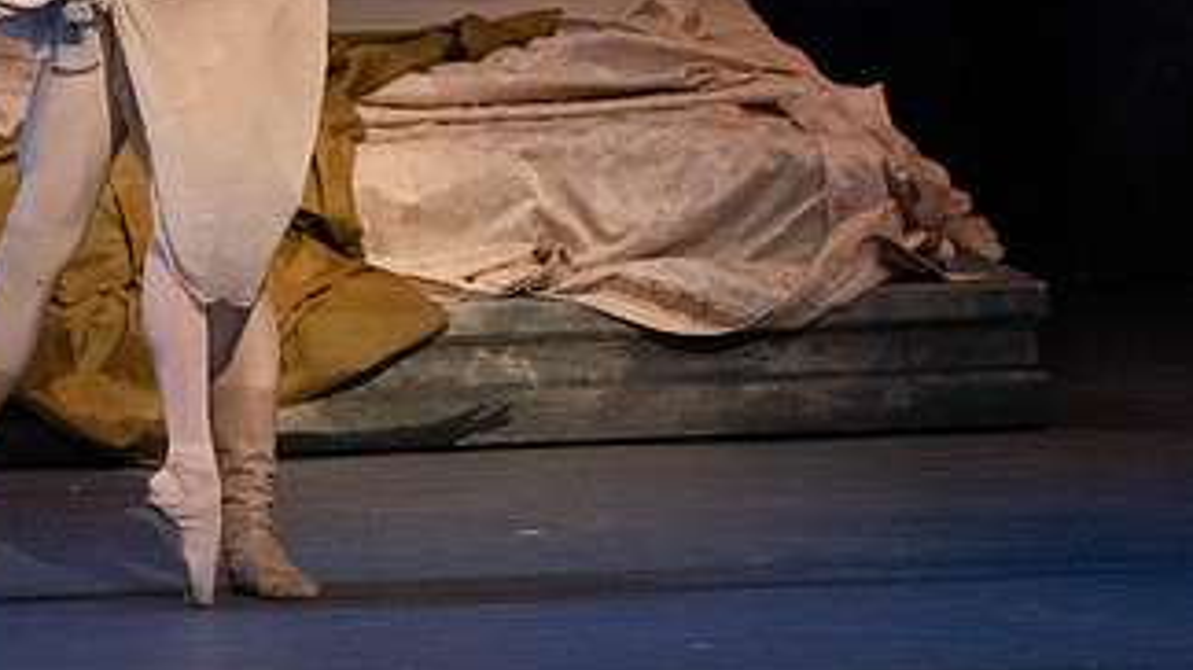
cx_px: 152
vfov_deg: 1.6
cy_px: -115
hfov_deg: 2.8
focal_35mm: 762
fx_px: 24097
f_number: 6.3
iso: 6400
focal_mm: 300
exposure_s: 1/320
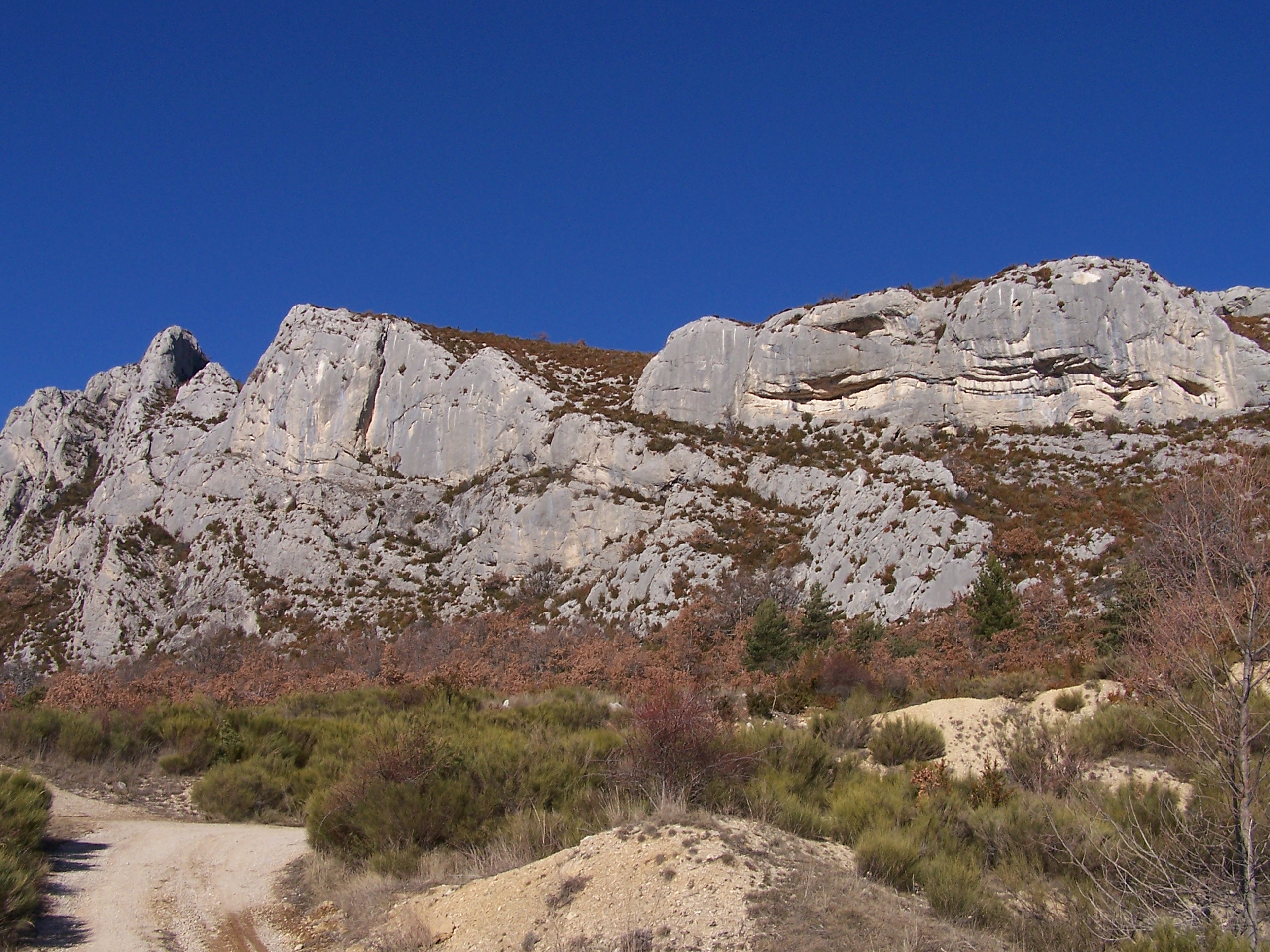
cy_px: 476
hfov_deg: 49.0
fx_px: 1394
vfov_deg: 37.7
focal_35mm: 38
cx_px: 635
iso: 80
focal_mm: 6.3
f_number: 5.6
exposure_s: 1/640
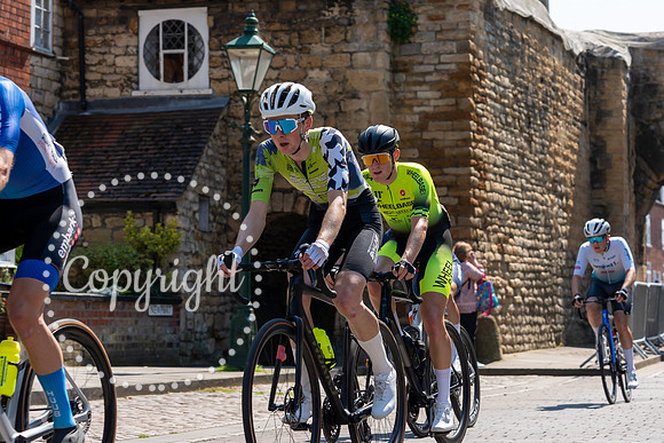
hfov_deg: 20.3
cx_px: 269
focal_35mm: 101
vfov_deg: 13.6
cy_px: 147
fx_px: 1855
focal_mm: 75
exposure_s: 1/800
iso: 160
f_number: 5
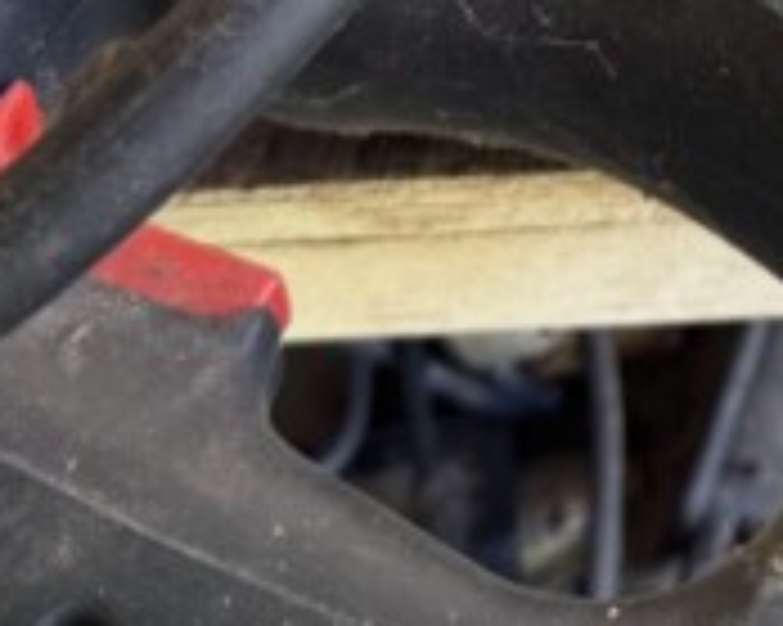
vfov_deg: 13.3
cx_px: 1053
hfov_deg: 16.7
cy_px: -378
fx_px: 2501
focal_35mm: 108
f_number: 1.78
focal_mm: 6.76
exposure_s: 1/120
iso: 80
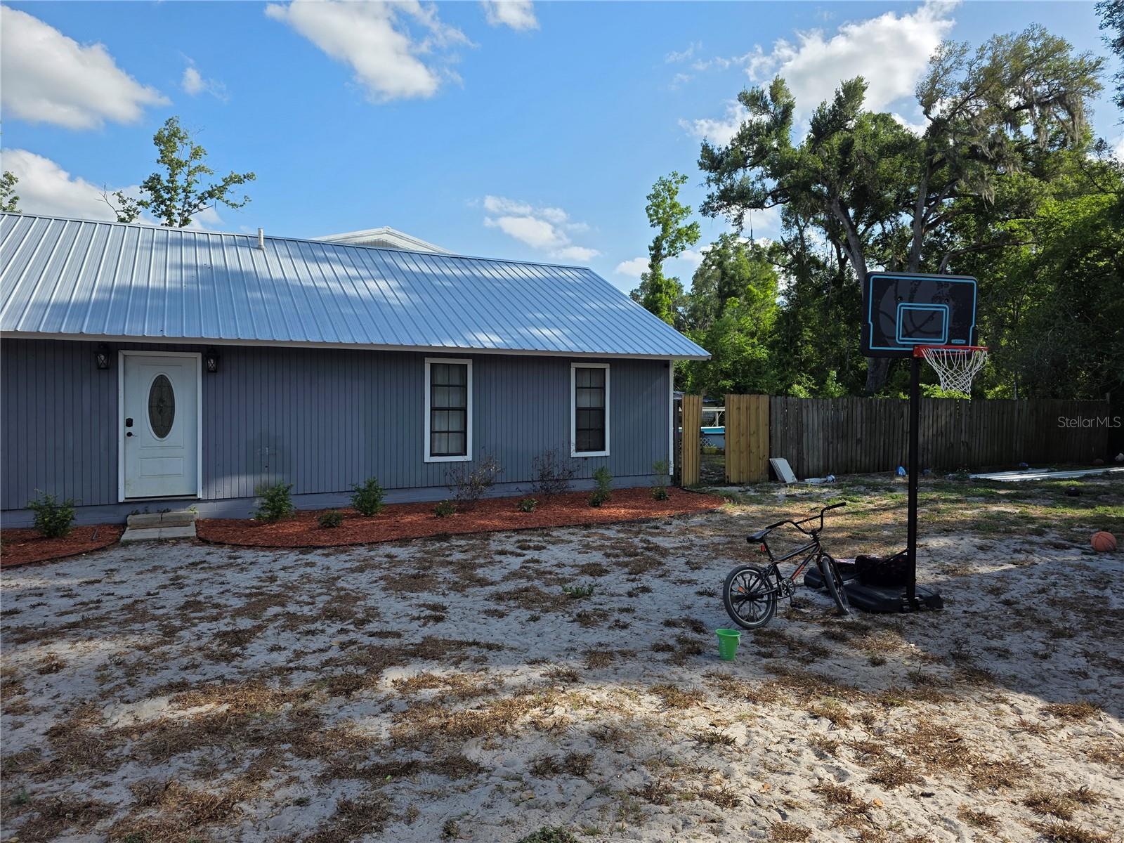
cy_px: 422
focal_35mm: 23
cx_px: 562
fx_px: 747
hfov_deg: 73.9
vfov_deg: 58.9
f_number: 1.7
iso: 80
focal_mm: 6.3
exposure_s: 1/3309
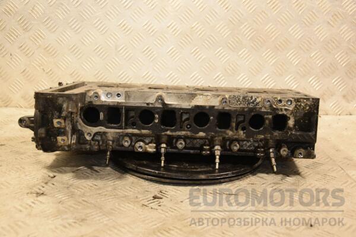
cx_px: 178
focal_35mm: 45
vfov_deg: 29.9
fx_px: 445
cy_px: 118
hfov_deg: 43.6
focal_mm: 30
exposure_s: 1/160
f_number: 5
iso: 800
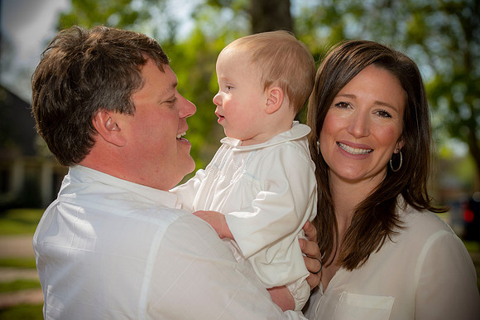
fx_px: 1199
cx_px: 240
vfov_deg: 15.2
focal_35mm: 90
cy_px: 160
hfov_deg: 22.6
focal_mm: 90
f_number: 5
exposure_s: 1/250
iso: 50
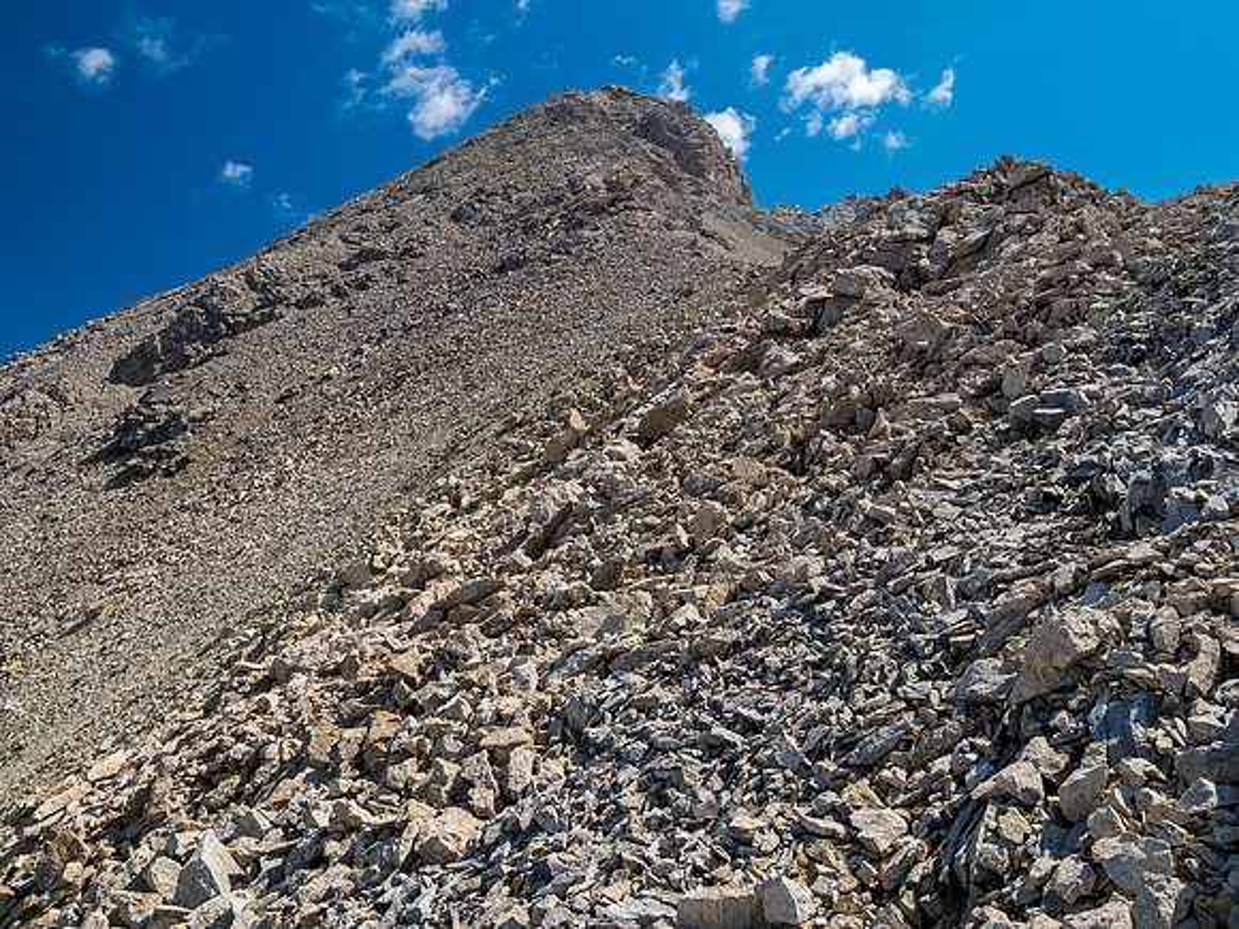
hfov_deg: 71.6
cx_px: 620
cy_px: 464
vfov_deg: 56.8
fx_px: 859
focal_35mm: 24
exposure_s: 1/160
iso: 200
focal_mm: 12
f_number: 8
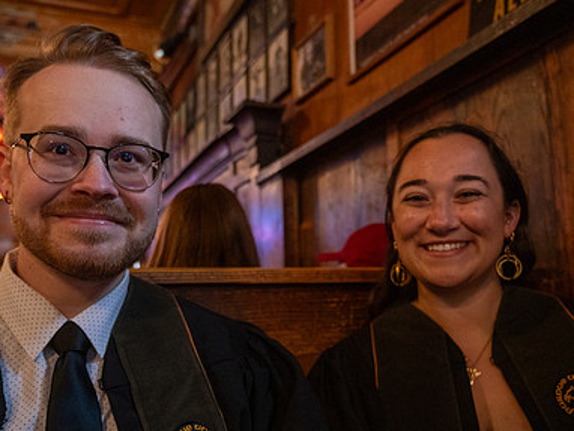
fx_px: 581
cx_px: 278
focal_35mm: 35
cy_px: 264
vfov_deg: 40.5
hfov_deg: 52.6
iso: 6400
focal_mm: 24
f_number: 4
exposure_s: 1/100
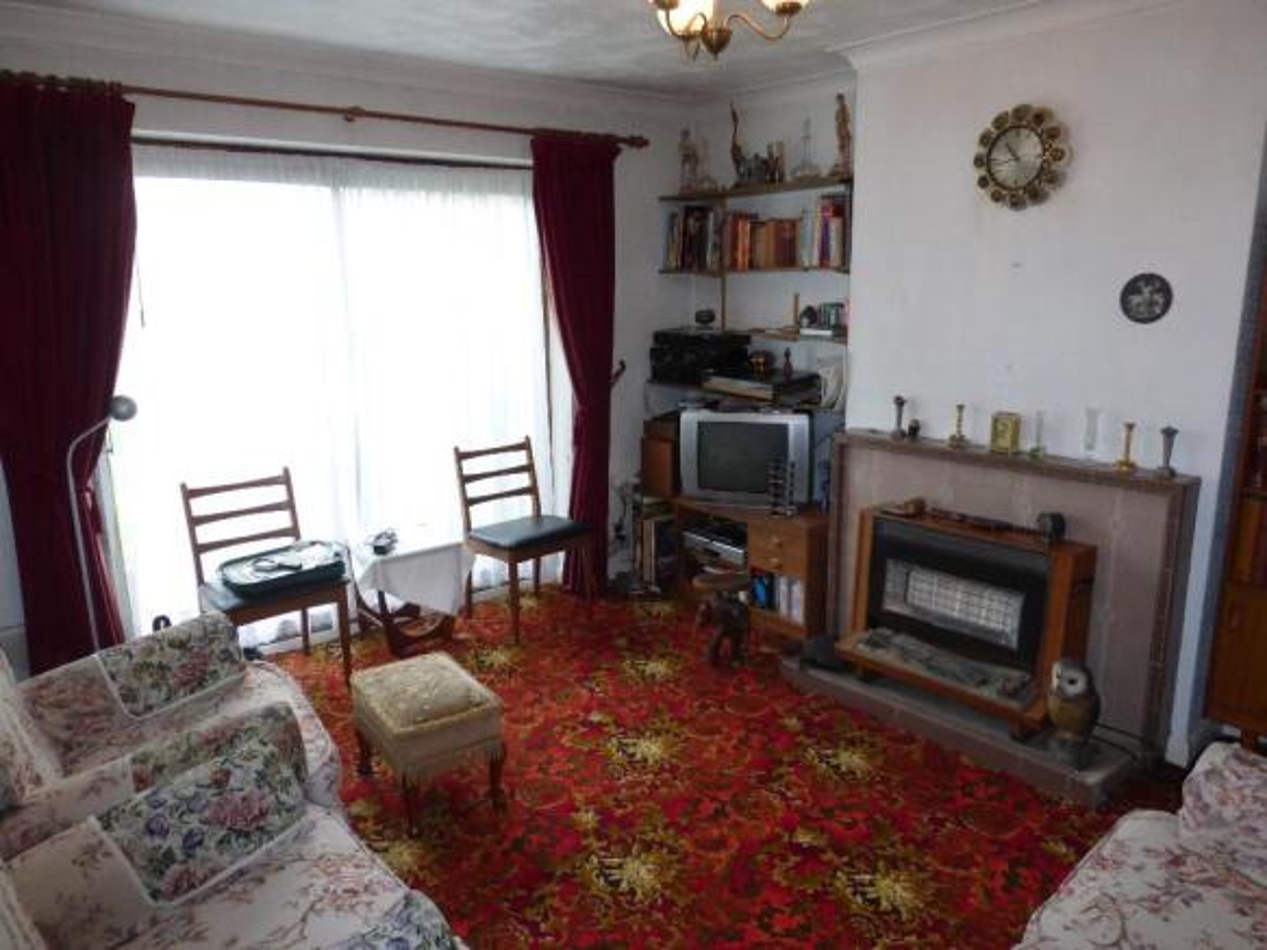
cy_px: 475
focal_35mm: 24
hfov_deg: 71.6
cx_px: 634
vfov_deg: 56.8
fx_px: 878
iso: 250
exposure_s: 1/60
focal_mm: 4.3
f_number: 3.3
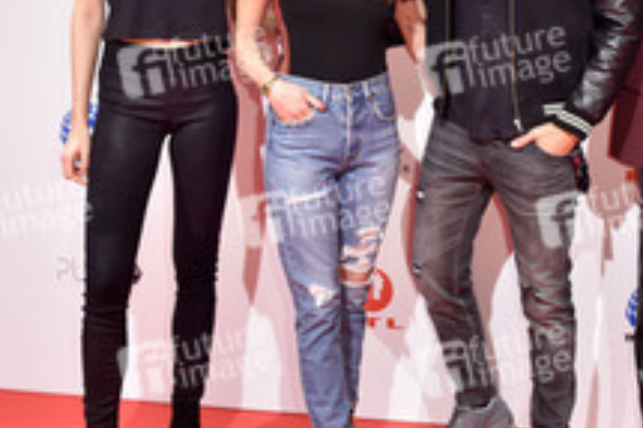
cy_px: 138
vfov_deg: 20.2
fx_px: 1196
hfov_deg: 29.3
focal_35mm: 67
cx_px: 534
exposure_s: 1/125
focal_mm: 32
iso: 1250
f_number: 5.6
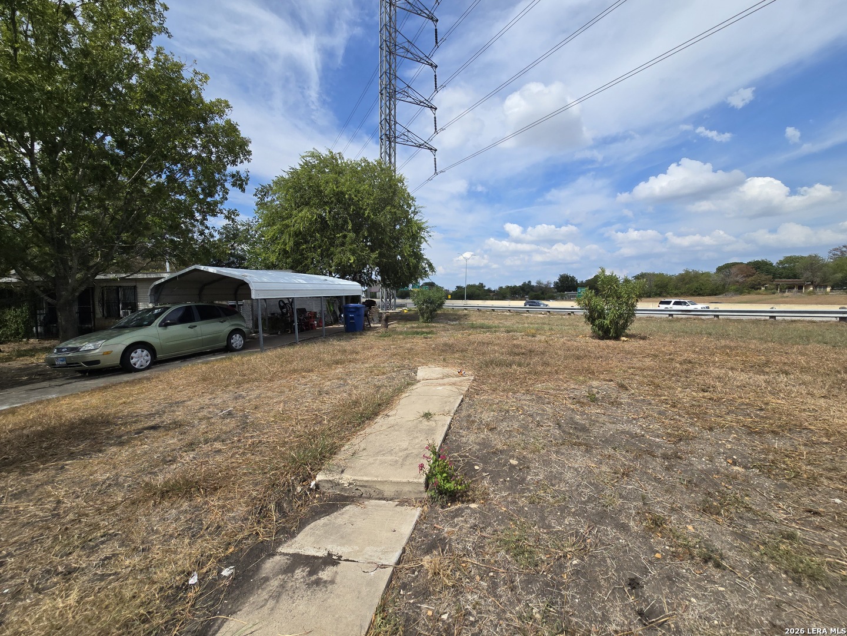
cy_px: 318
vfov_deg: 89.9
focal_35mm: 13
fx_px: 318
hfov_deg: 106.2
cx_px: 424
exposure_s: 1/3026
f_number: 2.2
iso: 50
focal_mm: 2.2
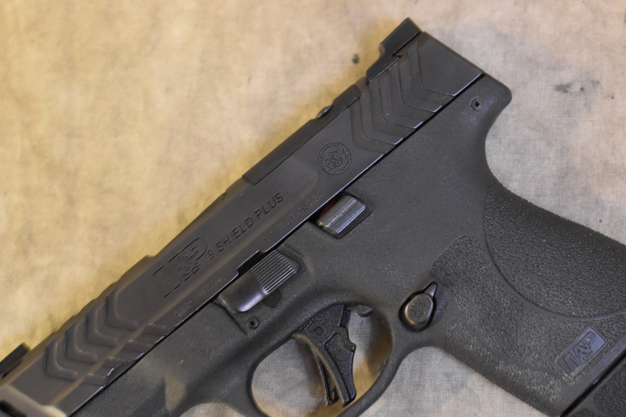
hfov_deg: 26.6
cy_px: 250
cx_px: 328
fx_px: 1321
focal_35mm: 76
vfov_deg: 17.9
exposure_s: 1/8
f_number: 4.8
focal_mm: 38
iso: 3200
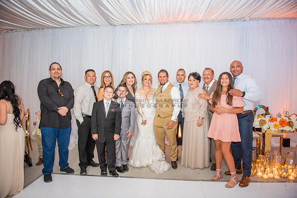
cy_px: 99
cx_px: 148
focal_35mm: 24
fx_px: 198
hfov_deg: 73.7
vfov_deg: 53.2
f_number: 2.8
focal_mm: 24
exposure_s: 1/160
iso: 1000
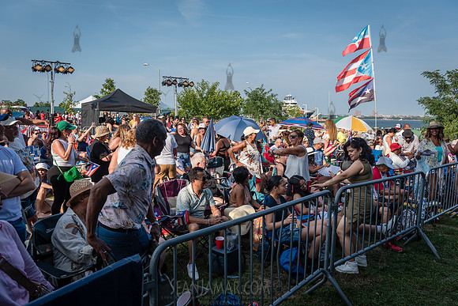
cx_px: 229
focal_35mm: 29
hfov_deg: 63.6
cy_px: 153
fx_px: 369
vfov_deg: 45.0
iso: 250
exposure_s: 1/1250
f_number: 5
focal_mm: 29
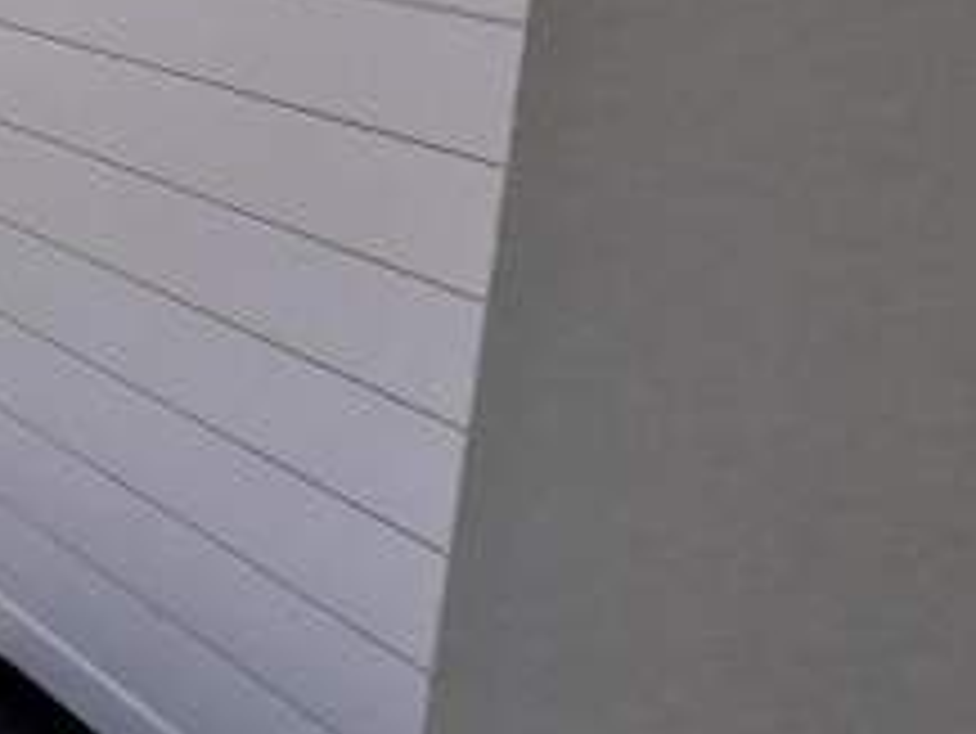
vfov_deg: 28.4
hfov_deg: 26.8
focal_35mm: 48
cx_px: -522
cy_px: 0
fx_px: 1354
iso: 40
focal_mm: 1.74
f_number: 2.2
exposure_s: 1/40
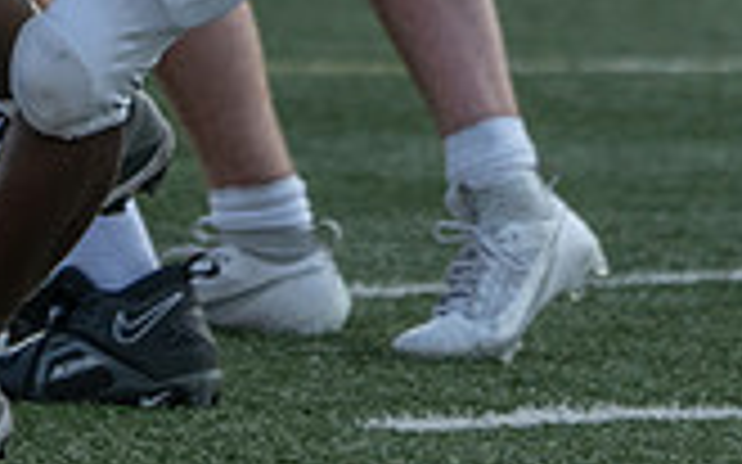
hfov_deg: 1.6
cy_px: -411
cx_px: 71
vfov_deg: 1.0
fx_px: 25835
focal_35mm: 1278
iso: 1000
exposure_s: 1/1250
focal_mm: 288
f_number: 5.6
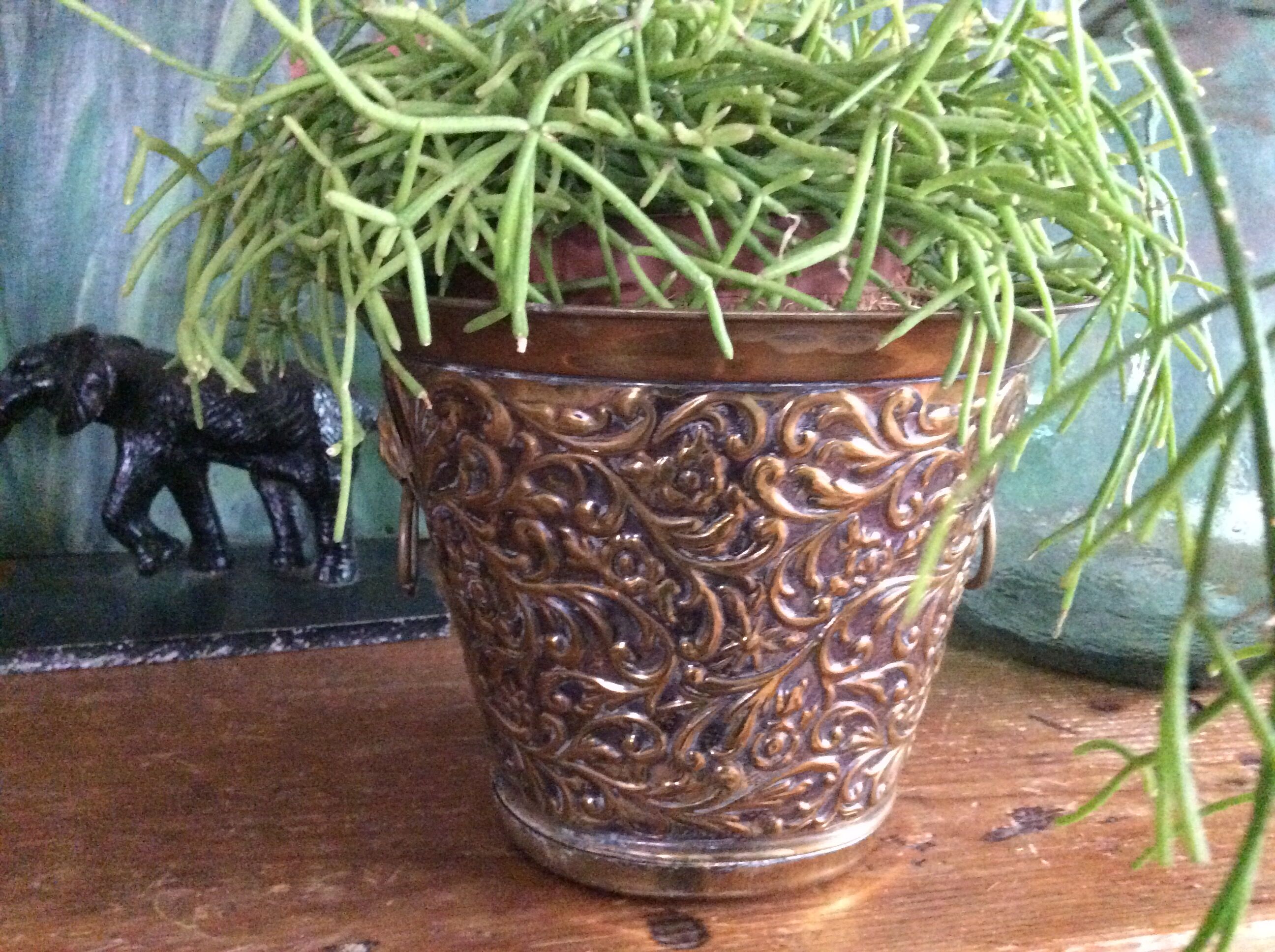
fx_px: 1177
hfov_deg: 56.9
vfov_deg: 44.1
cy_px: 476
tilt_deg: -12.5
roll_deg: -0.4
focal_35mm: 32
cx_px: 638
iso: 800
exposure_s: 1/17
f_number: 2.4
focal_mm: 3.3
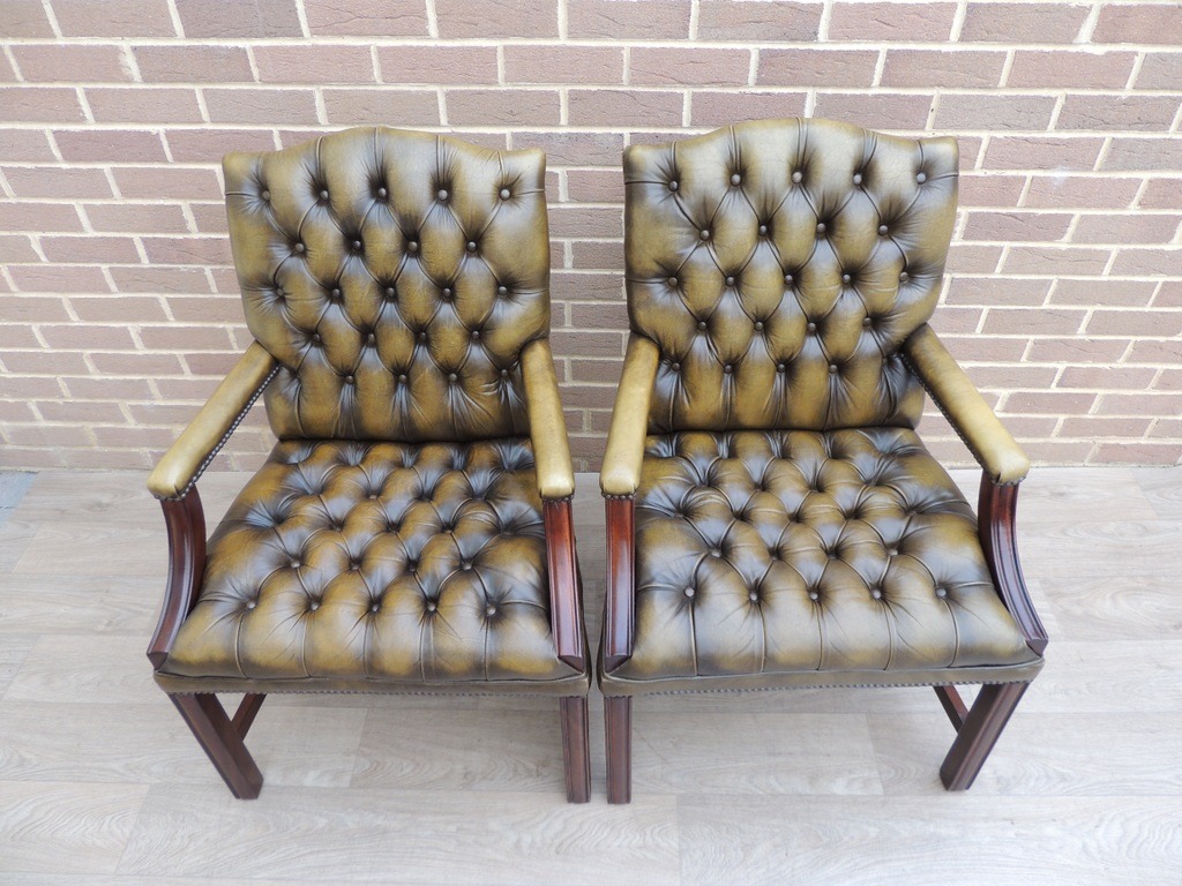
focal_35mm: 24
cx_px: 591
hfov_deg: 71.6
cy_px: 443
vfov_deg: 56.8
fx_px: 820
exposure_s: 1/40
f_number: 3
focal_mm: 4.3
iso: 100
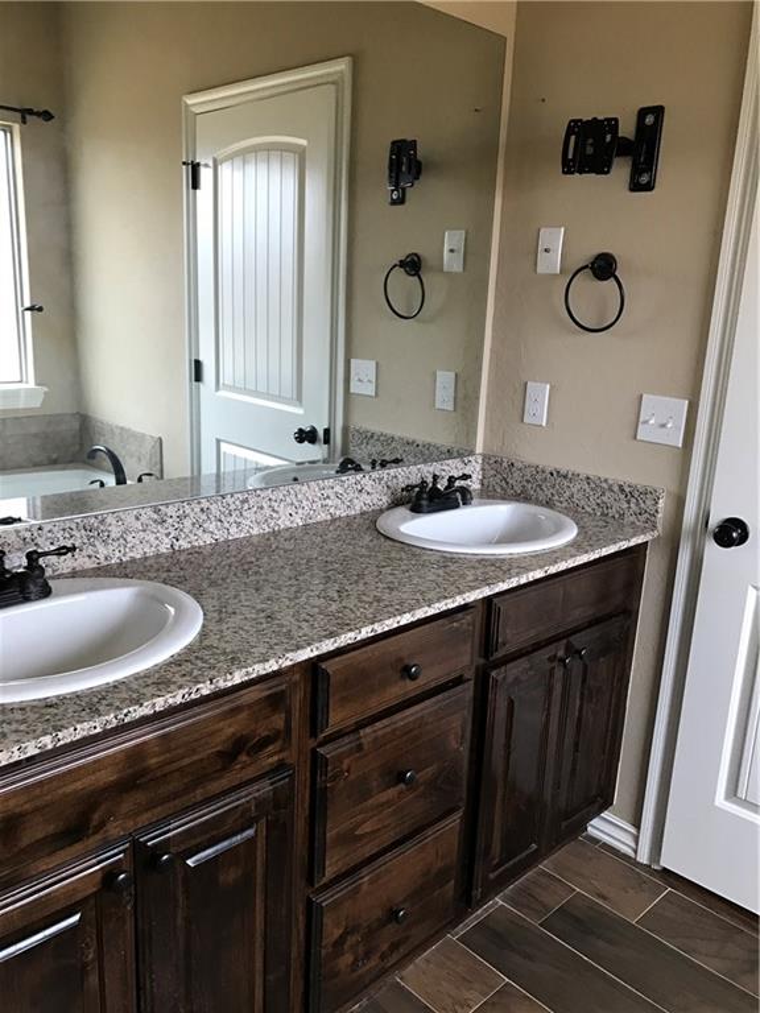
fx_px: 820
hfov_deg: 49.7
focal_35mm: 28
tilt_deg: -13.8
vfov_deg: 63.4
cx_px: 380
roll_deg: -3.0
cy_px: 506
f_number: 1.8
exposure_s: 1/20
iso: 40
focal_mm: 3.99
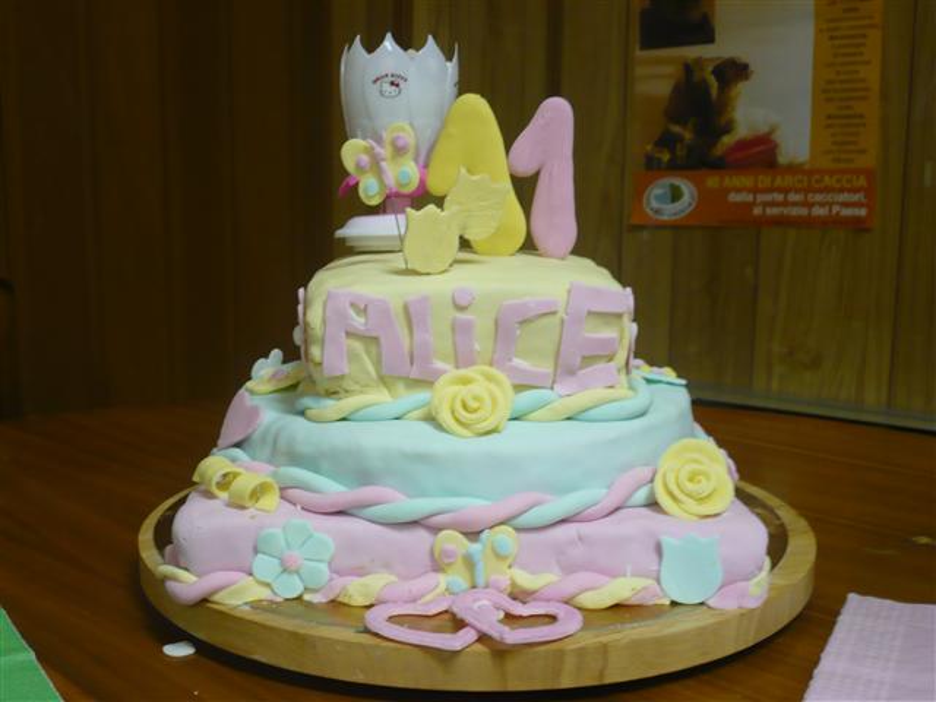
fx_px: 1217
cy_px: 351
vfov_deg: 32.2
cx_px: 468
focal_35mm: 45
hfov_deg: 42.1
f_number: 3.2
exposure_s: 1/13
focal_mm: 7.5
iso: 200
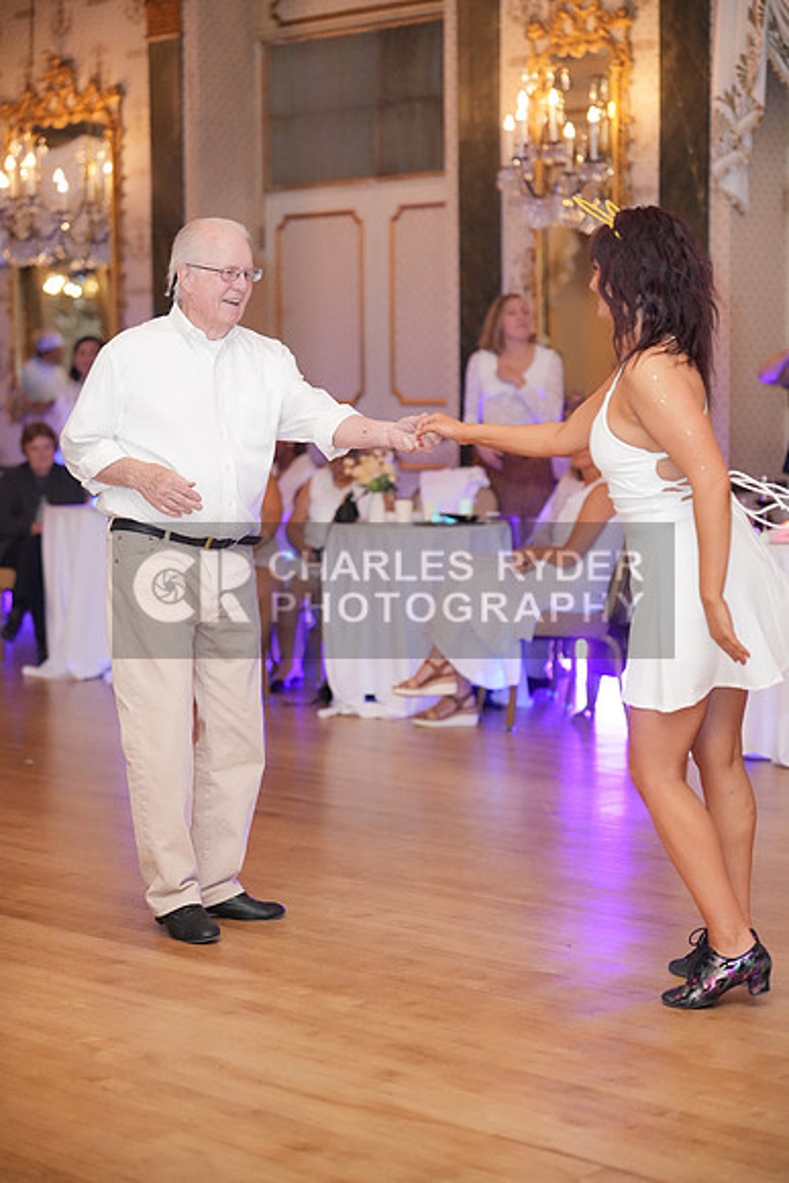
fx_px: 2234
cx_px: 394
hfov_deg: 20.0
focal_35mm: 68
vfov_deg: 29.6
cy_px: 592
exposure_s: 1/250
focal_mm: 68
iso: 6400
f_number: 2
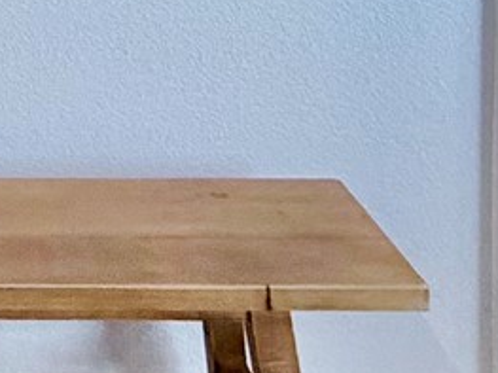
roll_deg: +0.9
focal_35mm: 109
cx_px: -331
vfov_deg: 11.0
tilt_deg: -1.7
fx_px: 1567
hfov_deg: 15.9
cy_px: -572
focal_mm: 2.22
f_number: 2.2
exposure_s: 1/60
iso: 200
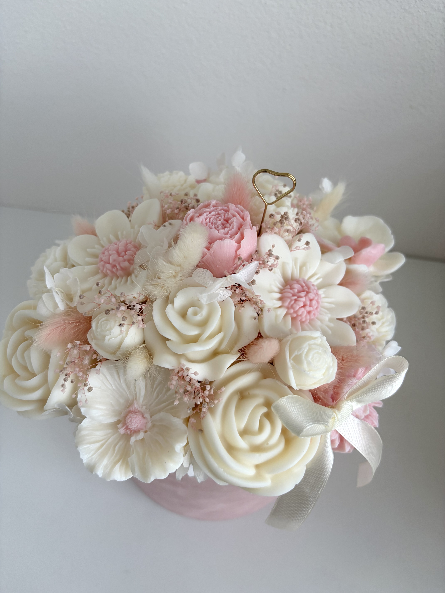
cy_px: 296
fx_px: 446
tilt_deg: -53.3
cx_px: 222
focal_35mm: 26
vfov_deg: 67.3
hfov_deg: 53.1
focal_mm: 5.96
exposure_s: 1/200
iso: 64
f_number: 1.6
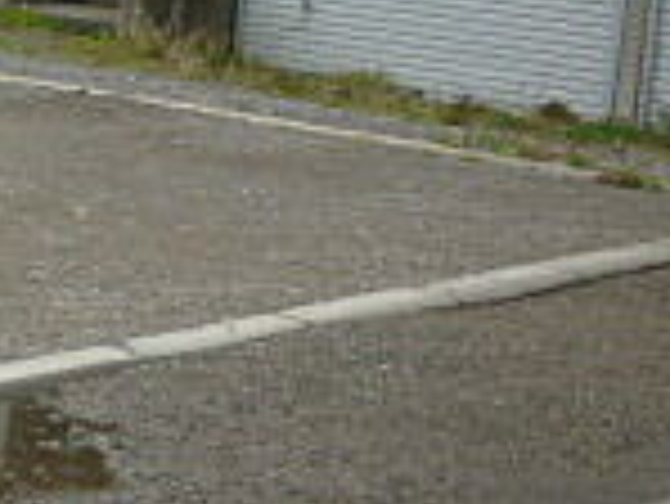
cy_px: 117
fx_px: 2751
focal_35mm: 142
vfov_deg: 10.4
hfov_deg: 12.1
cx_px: -728
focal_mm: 5.5
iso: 100
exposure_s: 1/500
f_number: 2.8
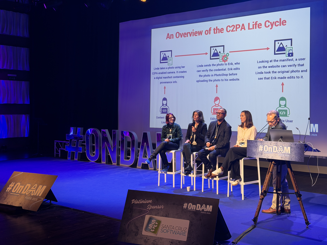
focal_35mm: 48
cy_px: 122
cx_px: 164
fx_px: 453
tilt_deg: -3.3
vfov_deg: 30.3
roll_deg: -0.4
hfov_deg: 39.7
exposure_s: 1/59
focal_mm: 6.76
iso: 100
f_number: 1.78
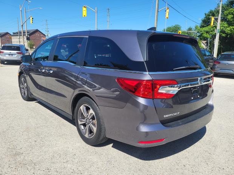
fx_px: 183
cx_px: 120
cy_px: 88
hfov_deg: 65.3
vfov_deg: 51.4
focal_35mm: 27
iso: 40
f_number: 1.8
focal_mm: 5.4
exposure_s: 1/1894
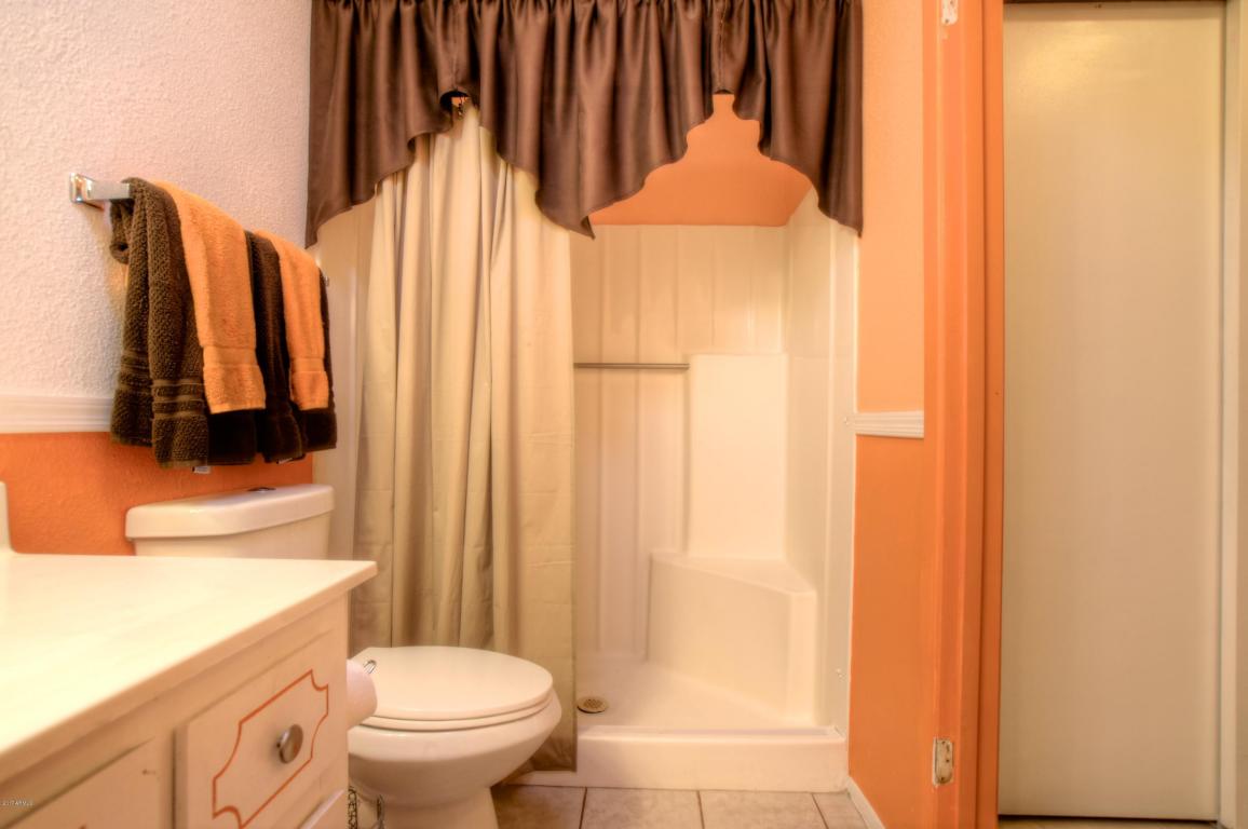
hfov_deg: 95.0
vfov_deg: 71.9
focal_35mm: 16
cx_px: 624
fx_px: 571
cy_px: 414
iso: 400
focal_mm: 11
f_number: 6.3
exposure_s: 1/25
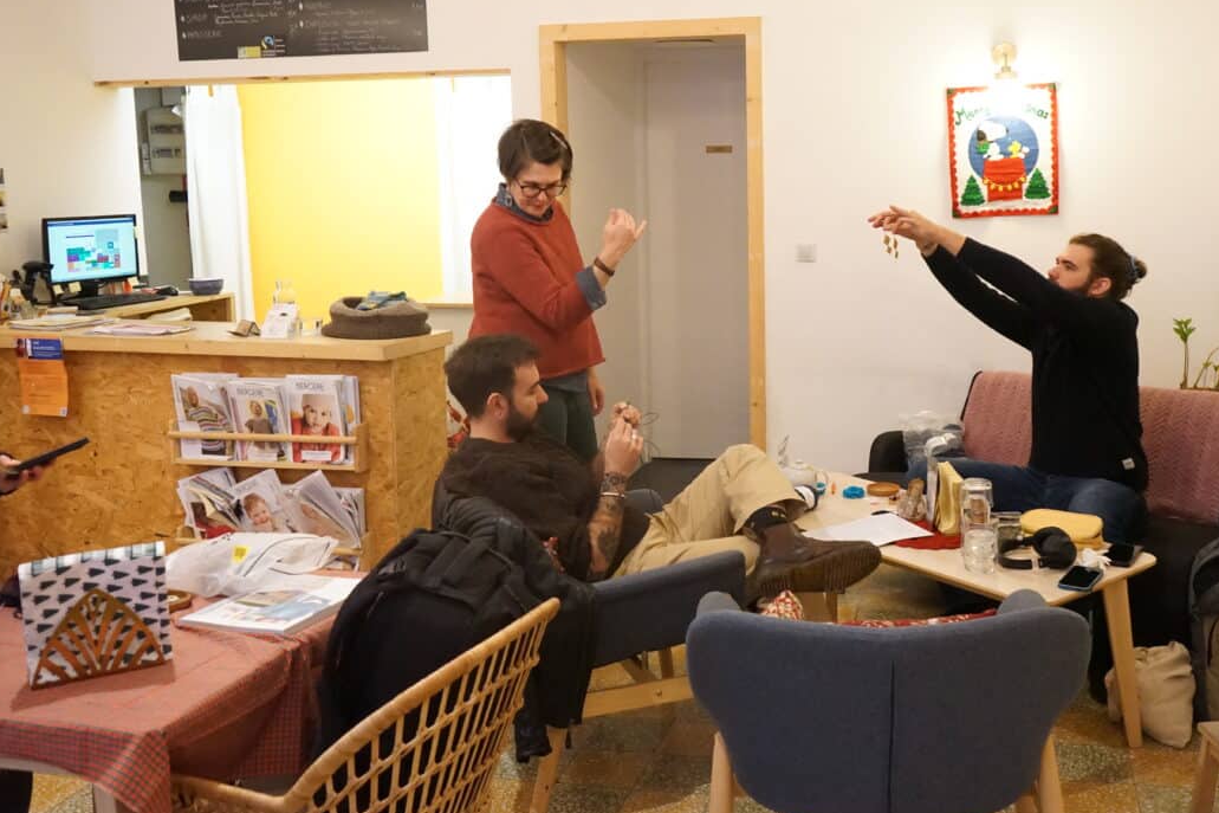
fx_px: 1219
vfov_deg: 36.8
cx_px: 719
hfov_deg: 52.8
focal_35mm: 36
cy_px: 341
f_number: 4.5
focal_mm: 29
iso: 10000
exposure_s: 1/160
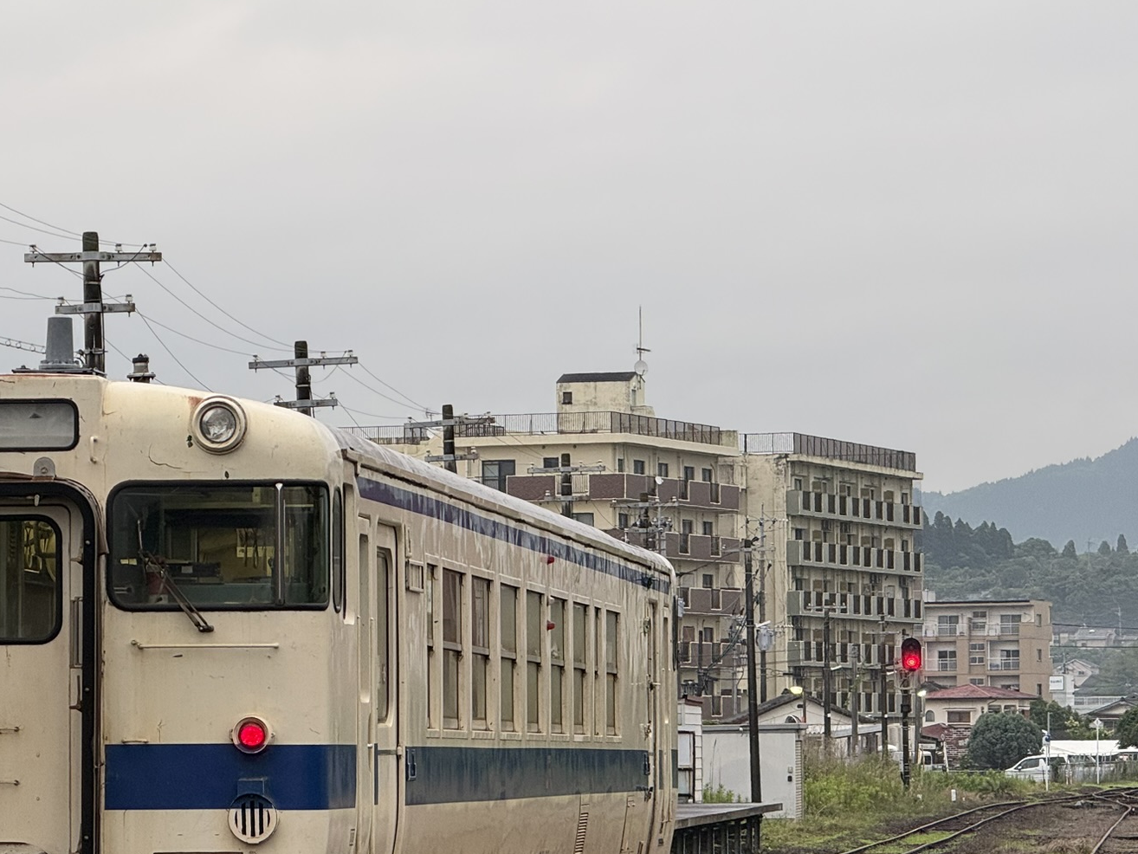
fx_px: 6149
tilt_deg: +0.9
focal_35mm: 187
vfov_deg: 7.9
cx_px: 260
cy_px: 630
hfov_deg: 10.5
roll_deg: +0.3
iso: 64
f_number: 2.8
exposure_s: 1/99
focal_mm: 15.66
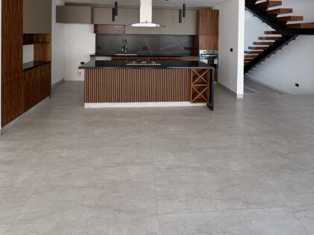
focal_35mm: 20
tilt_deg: +1.2
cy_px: 36
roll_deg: -0.6
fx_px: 181
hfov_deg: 81.7
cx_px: 156
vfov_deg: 58.9
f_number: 2.2
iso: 50
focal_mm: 2.22
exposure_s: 1/99
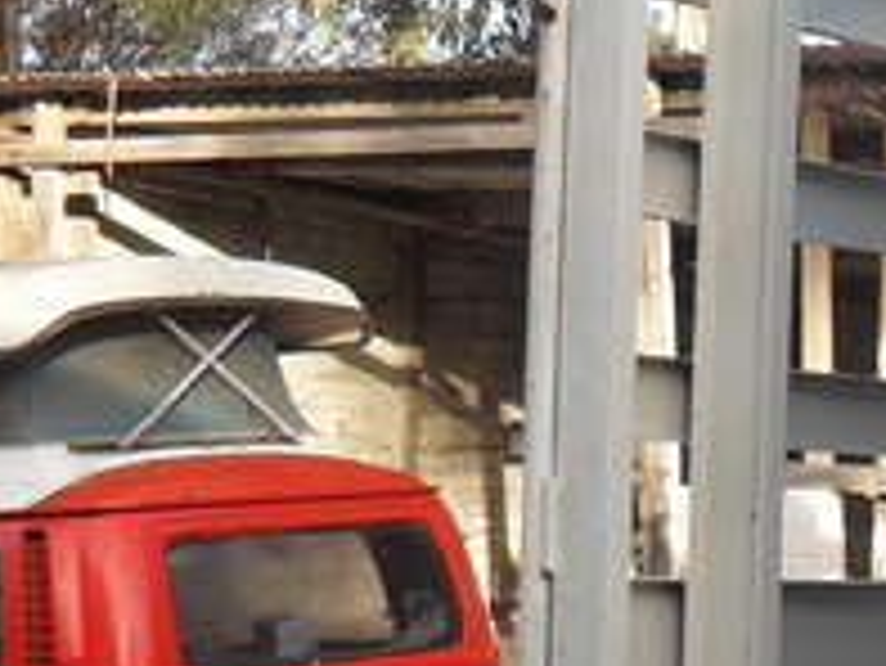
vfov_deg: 10.4
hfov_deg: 12.7
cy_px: 603
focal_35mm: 142
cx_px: 1579
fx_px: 3637
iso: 100
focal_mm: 6.2
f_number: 2.8
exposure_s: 1/250
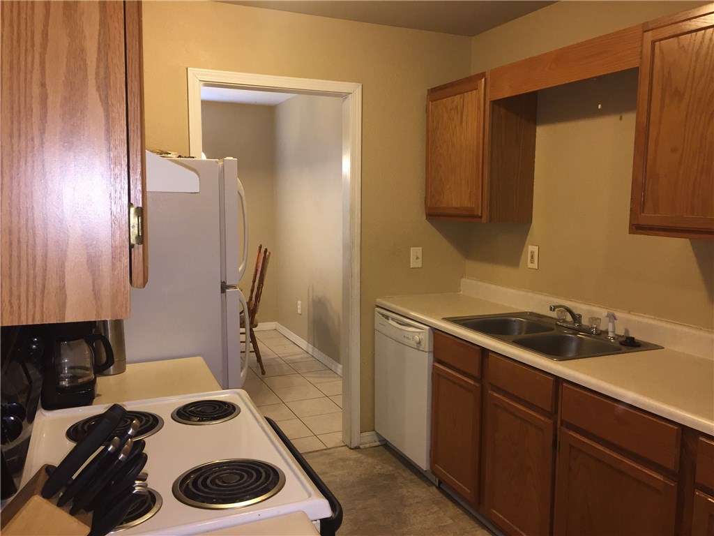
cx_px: 357
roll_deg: -0.1
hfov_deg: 61.7
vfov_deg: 48.2
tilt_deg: -6.7
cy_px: 268
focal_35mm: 29
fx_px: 598
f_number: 2.2
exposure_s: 1/30
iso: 100
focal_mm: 4.15
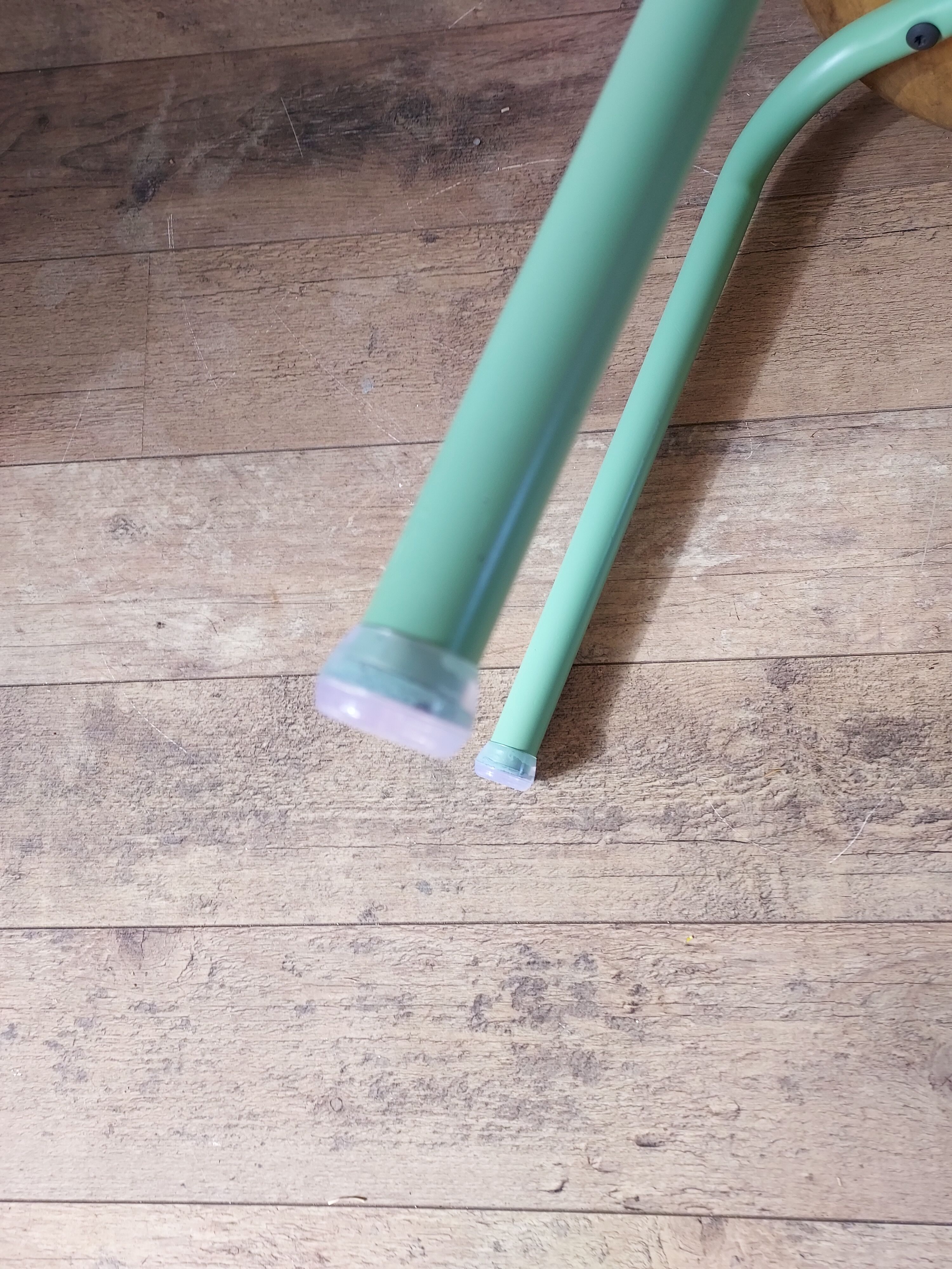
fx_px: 880
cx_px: 476
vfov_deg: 71.6
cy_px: 634
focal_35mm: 24
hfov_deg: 56.8
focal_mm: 4.6
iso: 64
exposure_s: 1/60
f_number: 1.8
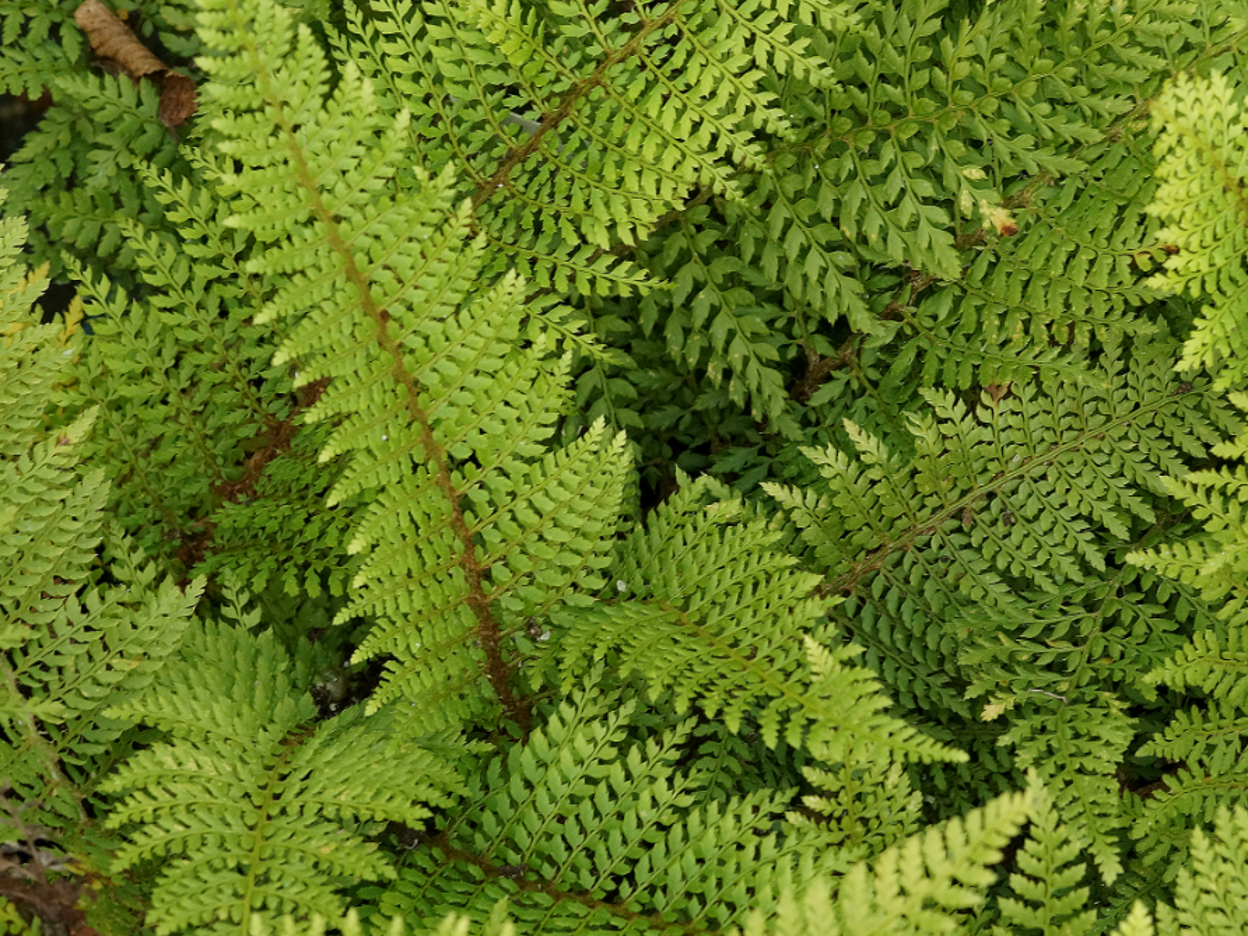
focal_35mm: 194
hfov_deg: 10.2
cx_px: 788
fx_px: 6994
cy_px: 393
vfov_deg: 7.7
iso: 1000
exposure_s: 1/160
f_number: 10
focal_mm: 100
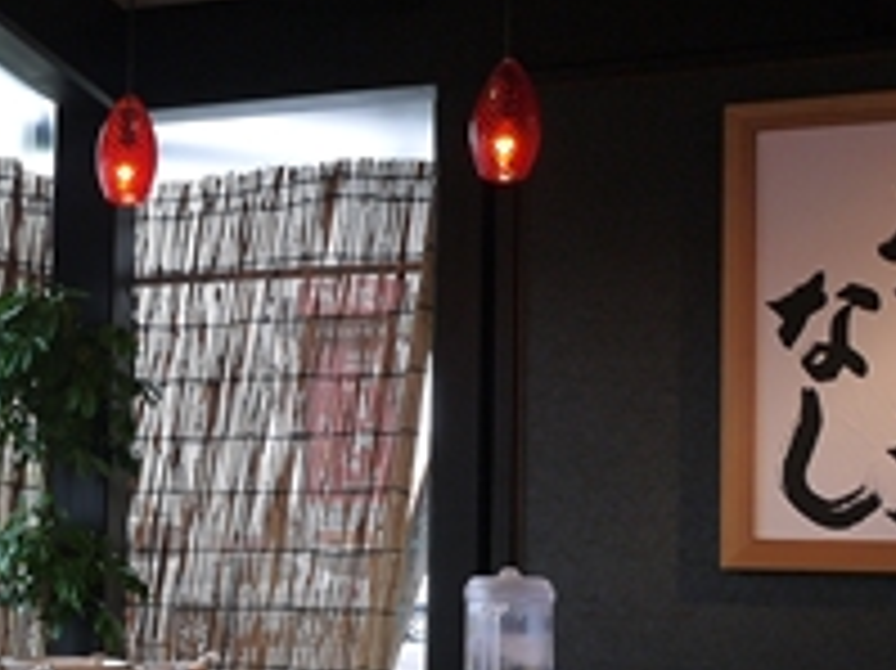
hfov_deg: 31.5
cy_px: 513
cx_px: 72
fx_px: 1500
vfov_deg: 24.9
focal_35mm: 58
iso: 160
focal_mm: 9
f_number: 4
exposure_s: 1/80
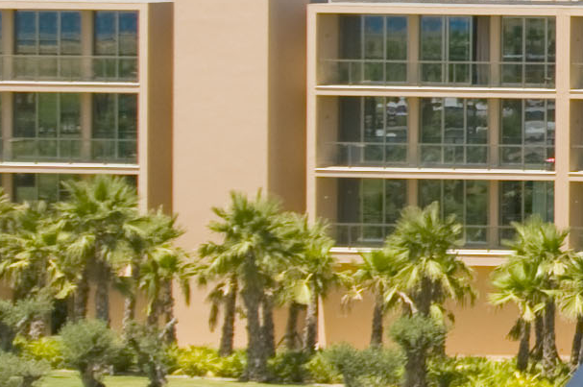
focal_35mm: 106
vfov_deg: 12.7
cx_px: 1139
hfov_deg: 15.6
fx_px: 1714
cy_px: -12
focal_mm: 10
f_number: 6.3
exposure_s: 1/100
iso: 160
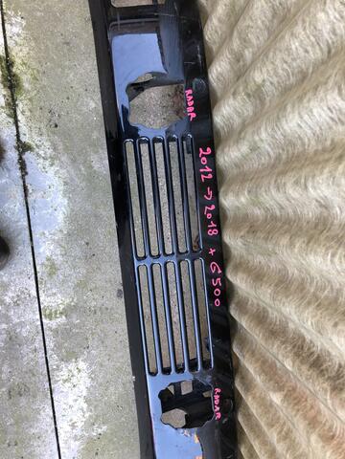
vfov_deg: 63.4
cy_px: 230
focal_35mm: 28
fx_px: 372
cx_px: 172
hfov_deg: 49.7
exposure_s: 1/30
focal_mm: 3.99
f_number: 1.8
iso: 40
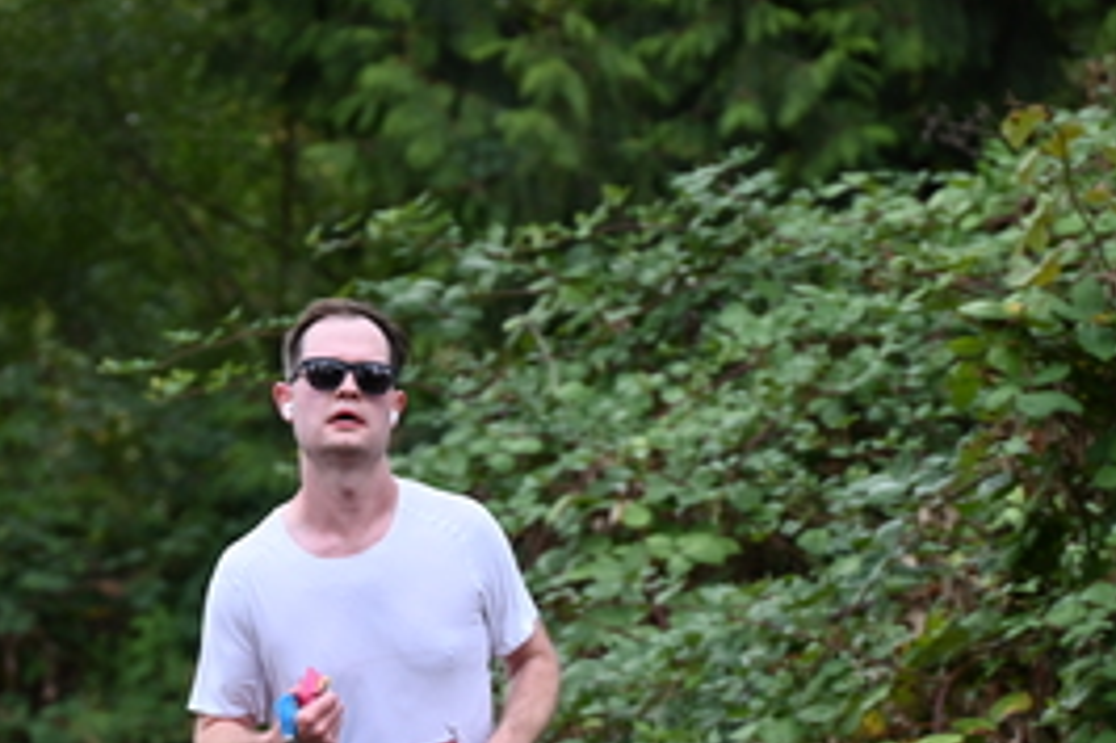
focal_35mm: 414
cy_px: 619
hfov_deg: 5.0
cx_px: 344
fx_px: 12826
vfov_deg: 3.3
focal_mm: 200
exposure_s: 1/250
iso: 450
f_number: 6.3
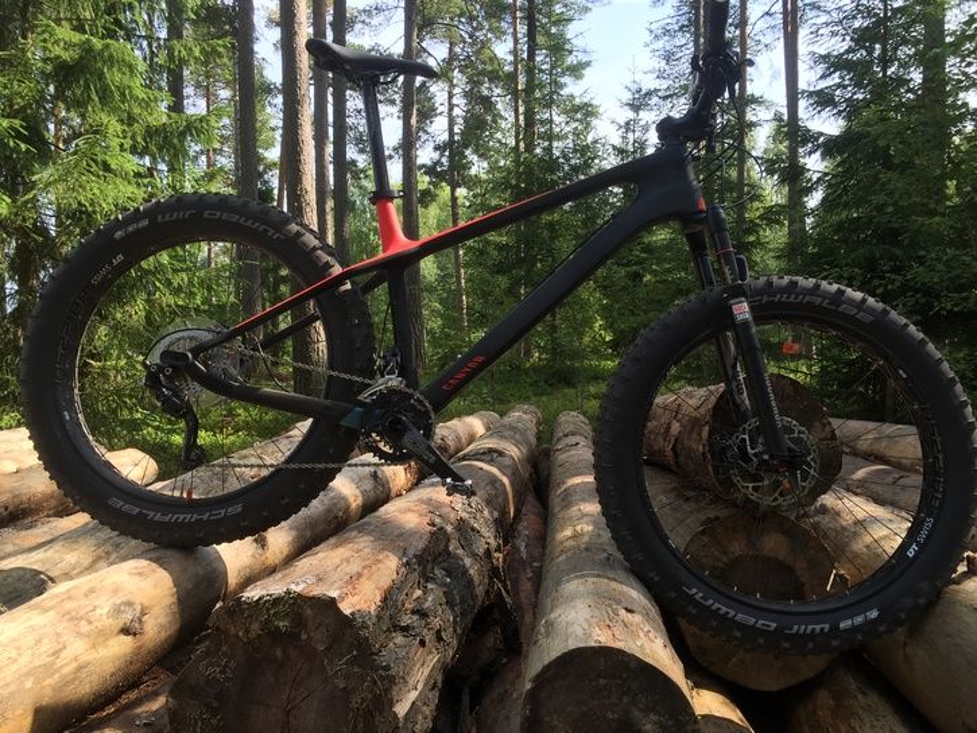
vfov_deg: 48.2
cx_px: 488
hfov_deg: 61.7
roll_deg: +0.0
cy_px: 366
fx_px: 819
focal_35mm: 29
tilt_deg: -0.9
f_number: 2.2
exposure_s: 1/455
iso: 32
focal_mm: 4.15
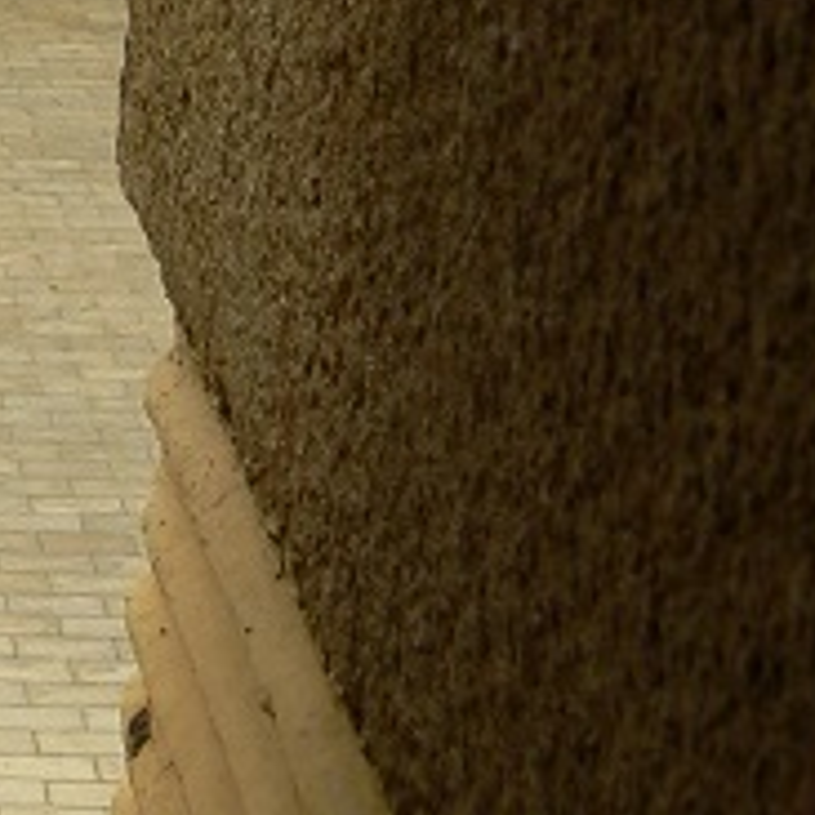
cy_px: -107
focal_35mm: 139
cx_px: -276
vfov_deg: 12.3
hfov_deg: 12.2
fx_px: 3703
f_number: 4
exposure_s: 1/400
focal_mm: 6
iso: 80
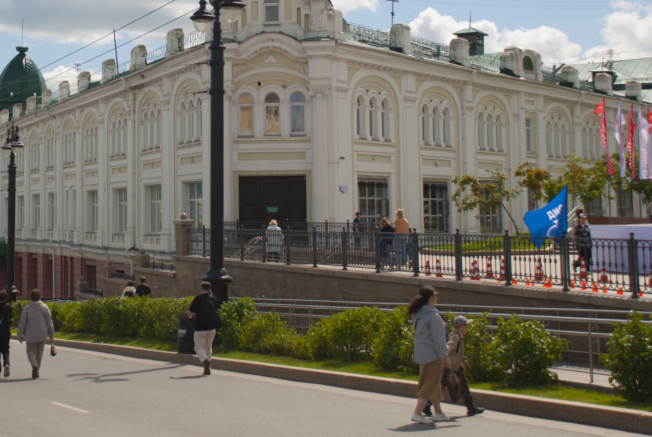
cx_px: 170
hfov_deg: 27.8
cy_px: 127
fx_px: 1301
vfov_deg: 19.0
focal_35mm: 72
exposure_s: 1/1000
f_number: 4.2
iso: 100
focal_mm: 31
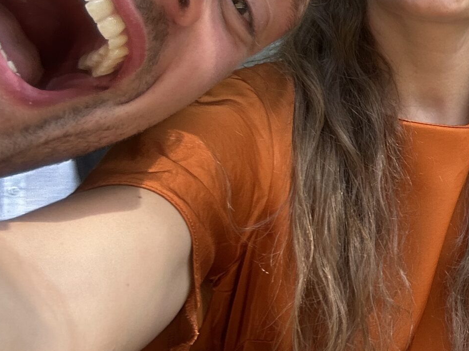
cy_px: 57
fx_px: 840
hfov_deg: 26.7
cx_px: 597
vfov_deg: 23.2
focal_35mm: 62
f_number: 1.9
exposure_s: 1/121
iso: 32
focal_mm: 2.69
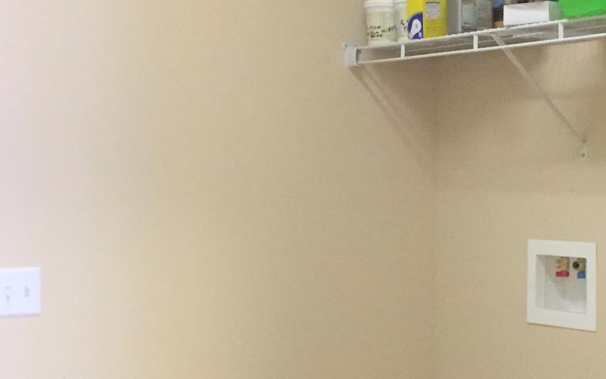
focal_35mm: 77
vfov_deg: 16.9
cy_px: 236
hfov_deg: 26.7
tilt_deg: -2.5
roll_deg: +0.1
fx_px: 1272
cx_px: 370
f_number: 2.2
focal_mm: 4.15
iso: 250
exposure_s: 1/24
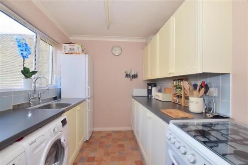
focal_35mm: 15
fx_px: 103
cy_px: 82
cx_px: 124
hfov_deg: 100.4
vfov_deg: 77.3
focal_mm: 10
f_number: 7.1
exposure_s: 1/30
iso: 400
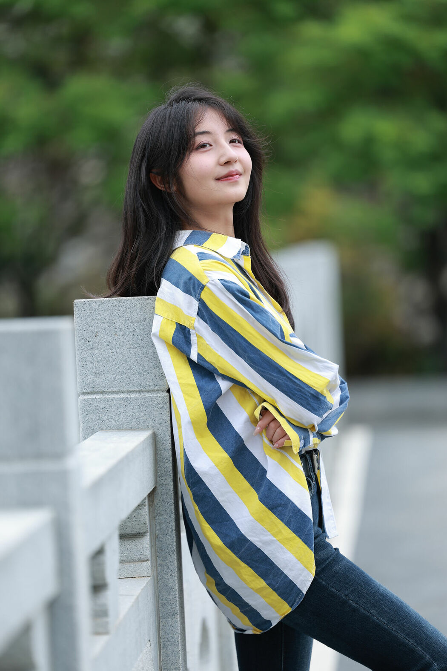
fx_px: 3464
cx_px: 224
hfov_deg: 7.4
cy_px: 336
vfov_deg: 11.1
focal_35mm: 186
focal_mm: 187
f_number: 2.8
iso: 100
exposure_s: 1/400
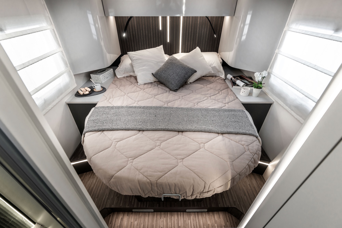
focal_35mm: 16
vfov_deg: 73.8
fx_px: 152
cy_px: 114
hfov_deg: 96.7
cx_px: 171
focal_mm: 16
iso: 400
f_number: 7.1
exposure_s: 1/40
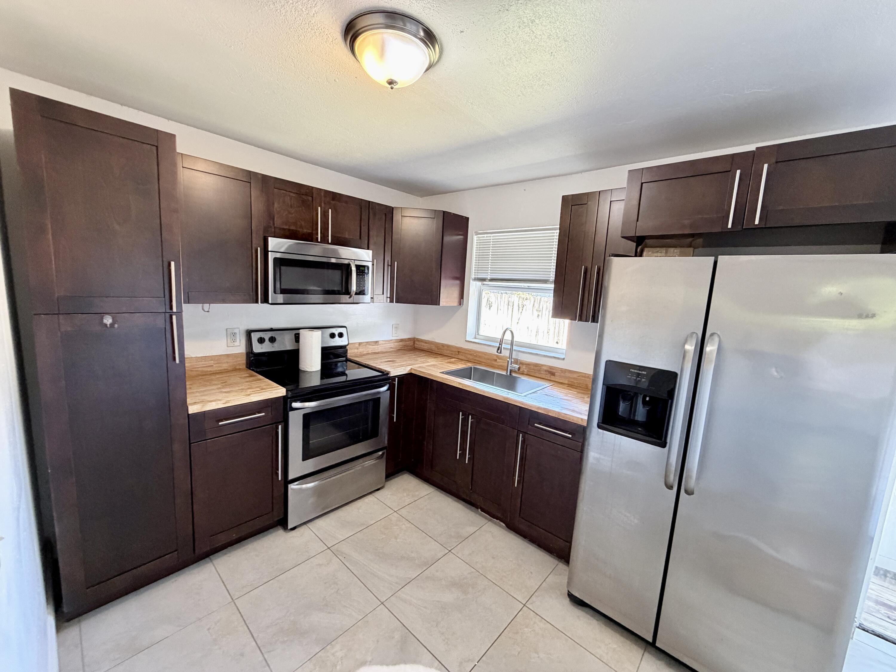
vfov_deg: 85.7
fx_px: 362
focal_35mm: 14
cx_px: 448
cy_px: 336
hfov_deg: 102.1
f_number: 2.2
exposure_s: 1/60
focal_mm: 2.22
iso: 400
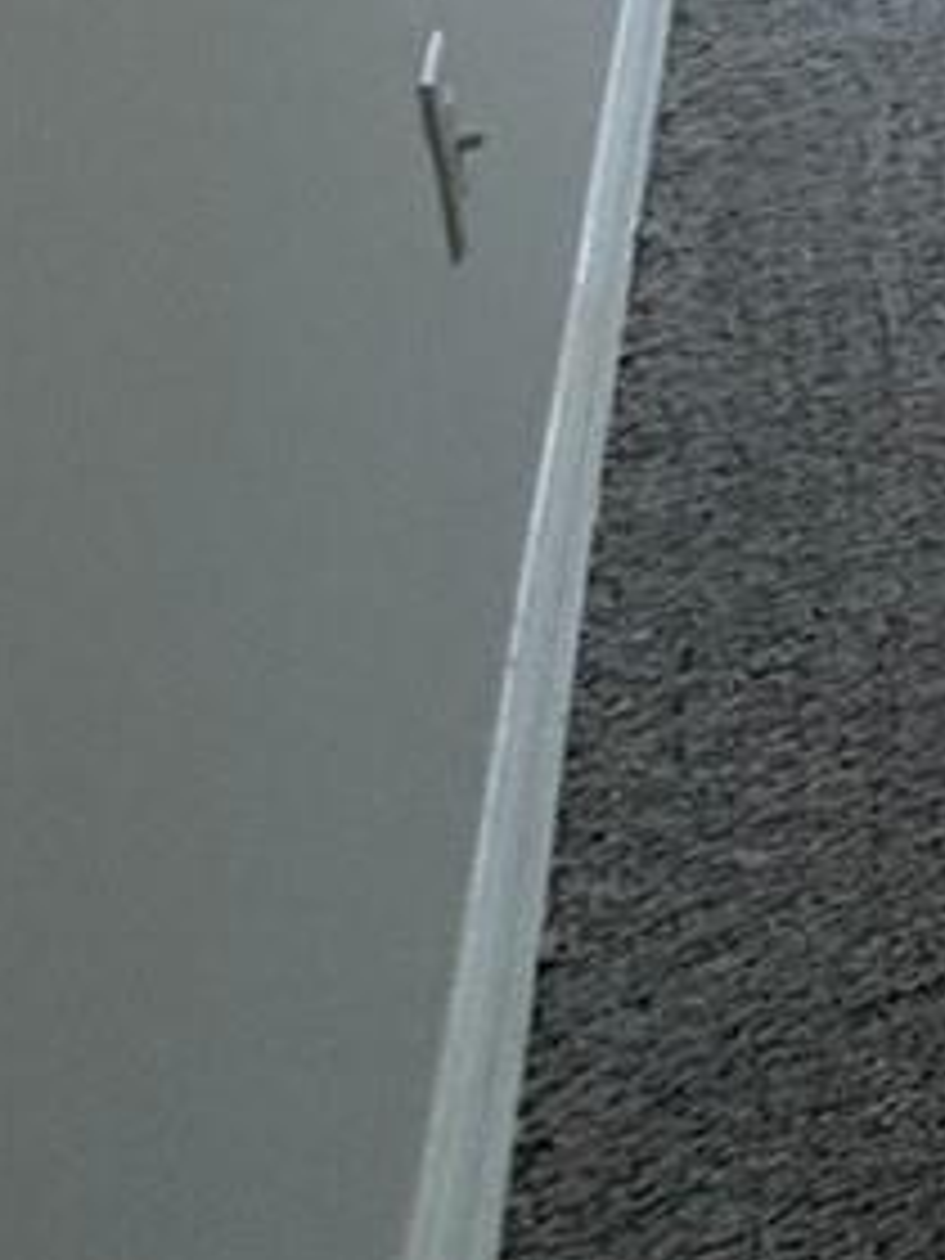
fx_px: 2912
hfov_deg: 9.5
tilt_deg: -13.1
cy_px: -1084
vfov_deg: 18.4
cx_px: 3326
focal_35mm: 80
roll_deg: -1.6
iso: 80
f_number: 2.2
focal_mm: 2.22
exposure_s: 1/120
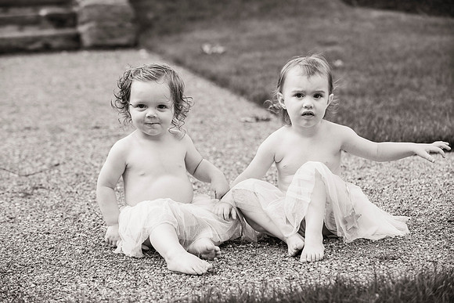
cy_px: 146
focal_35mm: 89
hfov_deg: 22.9
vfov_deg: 15.4
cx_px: 219
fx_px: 1122
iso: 640
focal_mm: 86
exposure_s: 1/1000
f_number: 4
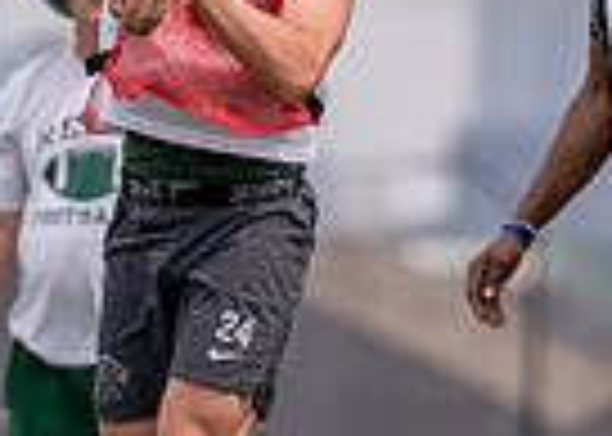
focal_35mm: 1167
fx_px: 20274
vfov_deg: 1.2
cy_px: 18
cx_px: 41
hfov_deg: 1.7
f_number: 2.8
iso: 250
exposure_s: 1/4000
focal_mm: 200
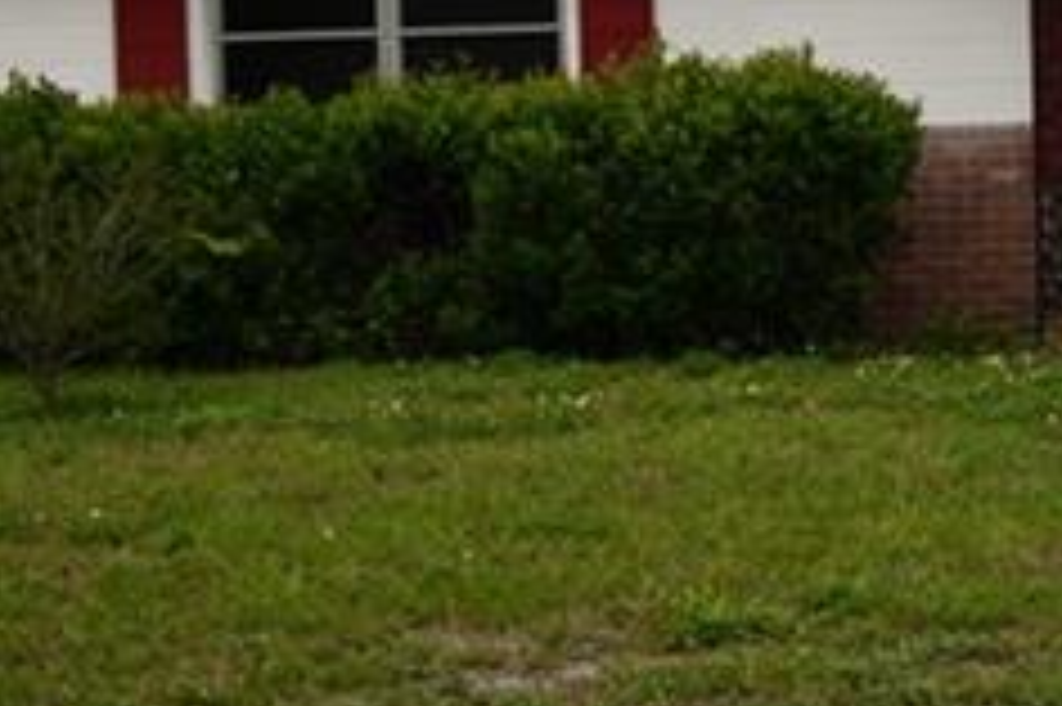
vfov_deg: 10.5
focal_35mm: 130
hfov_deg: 15.3
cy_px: 297
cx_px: 1215
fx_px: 3832
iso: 80
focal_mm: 20
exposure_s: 1/125
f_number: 5.6
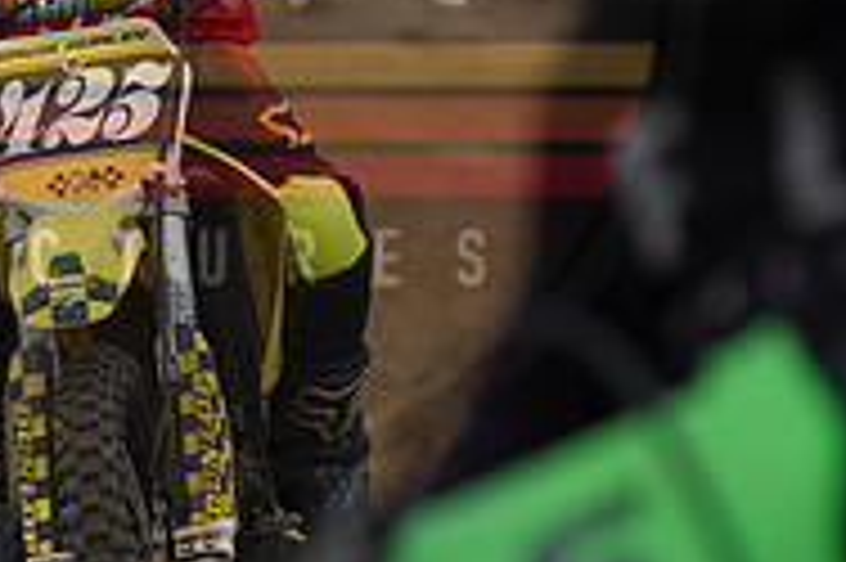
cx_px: 180
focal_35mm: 618
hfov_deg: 3.3
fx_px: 14510
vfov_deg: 2.2
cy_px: -25
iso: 320
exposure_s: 1/1000
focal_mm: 200
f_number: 4
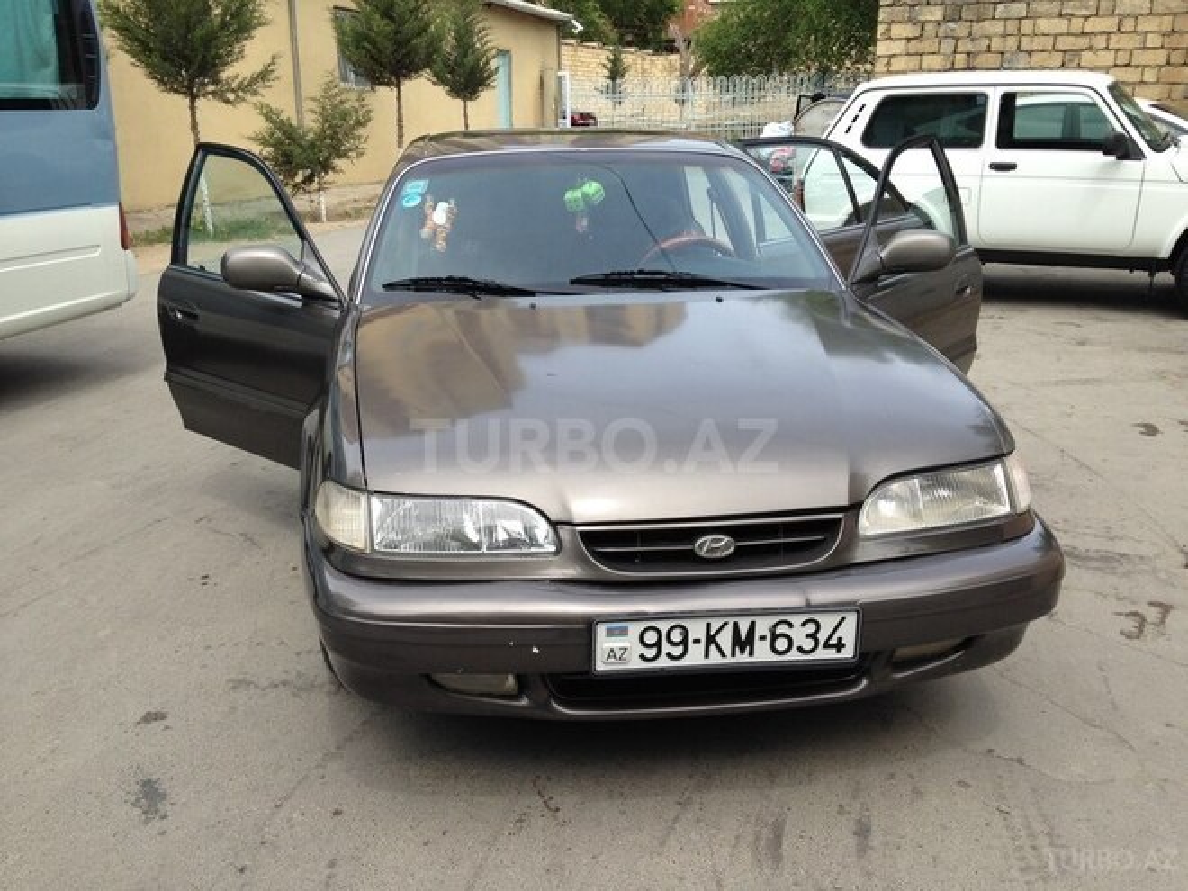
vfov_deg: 42.9
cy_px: 446
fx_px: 1133
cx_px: 594
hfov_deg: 55.4
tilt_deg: -16.8
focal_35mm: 33
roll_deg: -0.1
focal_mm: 4.12
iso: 50
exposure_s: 1/616
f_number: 2.4
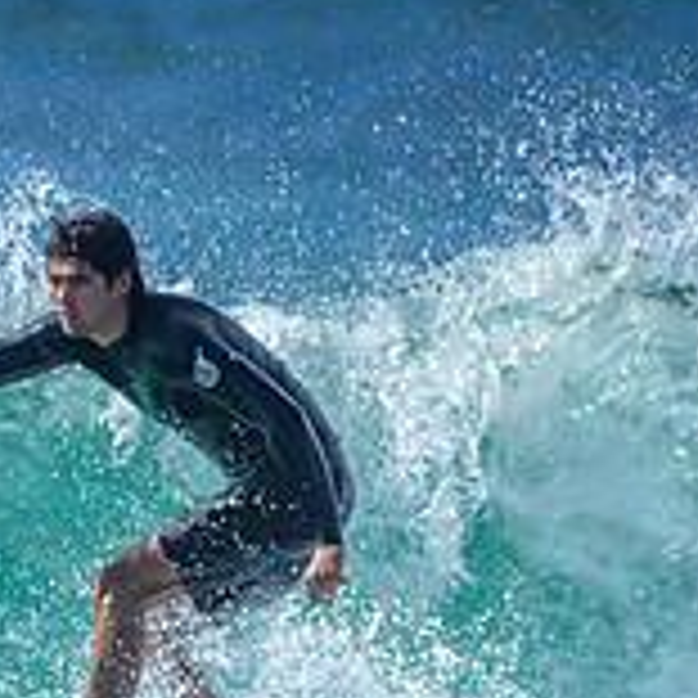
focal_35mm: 3490
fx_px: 79618
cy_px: 709
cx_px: -269
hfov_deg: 0.5
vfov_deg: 0.5
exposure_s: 1/2000
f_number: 6.3
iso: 280
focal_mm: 800
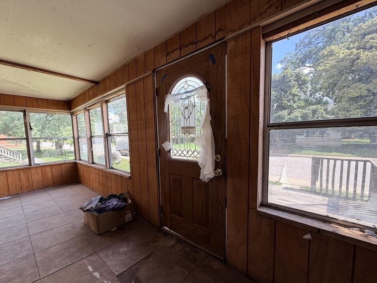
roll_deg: +1.7
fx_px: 163
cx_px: 180
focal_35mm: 15
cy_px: 151
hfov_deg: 98.1
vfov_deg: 81.6
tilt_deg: -5.6
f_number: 2.2
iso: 40
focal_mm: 2.22
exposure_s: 1/159
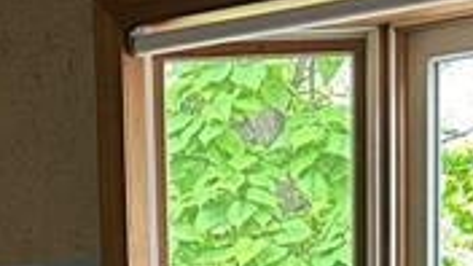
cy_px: 849
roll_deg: +3.1
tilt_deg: -13.8
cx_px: 97
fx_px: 2069
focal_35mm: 165
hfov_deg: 13.0
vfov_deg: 6.6
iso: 250
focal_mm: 5.7
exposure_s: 1/60
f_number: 1.5
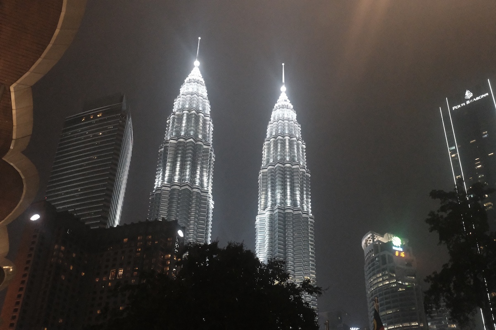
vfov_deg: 34.2
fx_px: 537
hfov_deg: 49.6
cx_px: 248
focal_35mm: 39
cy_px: 165
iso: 12800
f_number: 5.6
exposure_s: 1/60
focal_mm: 25.9
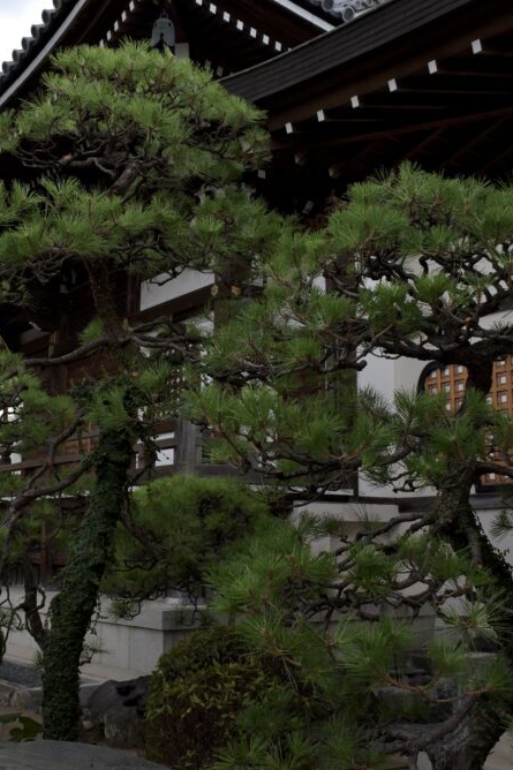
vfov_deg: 42.8
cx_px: 255
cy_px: 378
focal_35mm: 46
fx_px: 984
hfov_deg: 29.2
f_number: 6.3
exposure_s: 1/160
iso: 100
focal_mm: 20
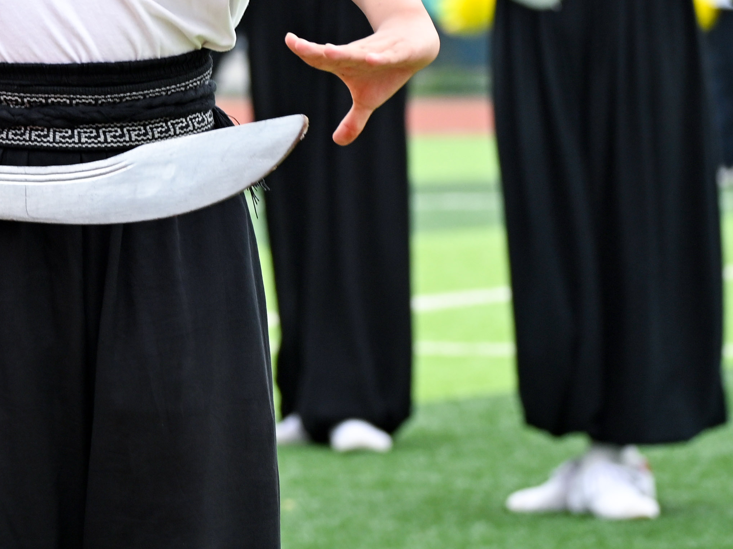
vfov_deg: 3.7
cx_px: 60
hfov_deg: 5.0
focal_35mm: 398
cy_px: -155
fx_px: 8427
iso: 500
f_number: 6.3
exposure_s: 1/500
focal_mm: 139
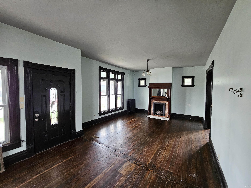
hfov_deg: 106.2
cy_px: 94
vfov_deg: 89.9
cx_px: 126
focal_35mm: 13
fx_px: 94
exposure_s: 1/30
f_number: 2.2
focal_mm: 2.2
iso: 320
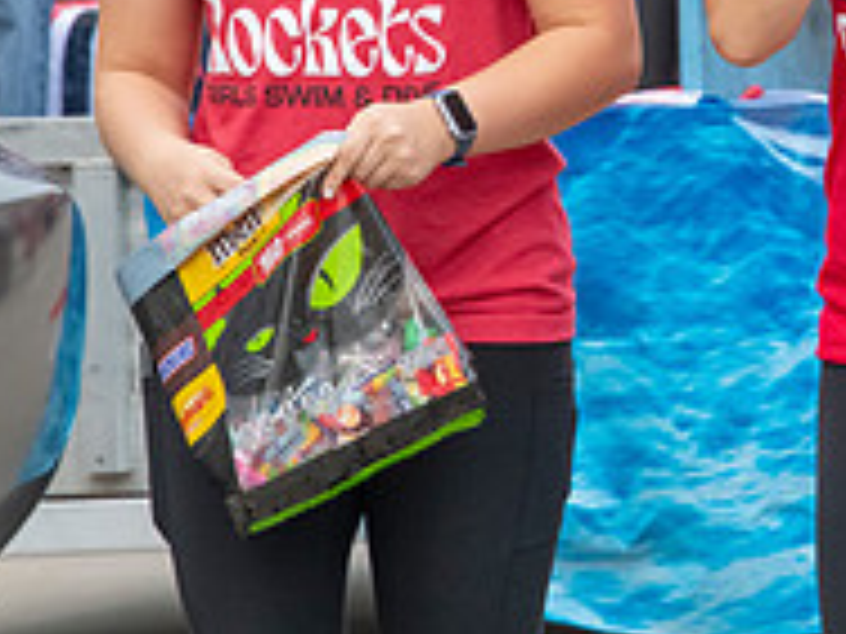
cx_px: 702
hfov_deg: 2.2
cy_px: -29
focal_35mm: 888
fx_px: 21702
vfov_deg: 1.7
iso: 3200
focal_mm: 300
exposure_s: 1/320
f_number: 11
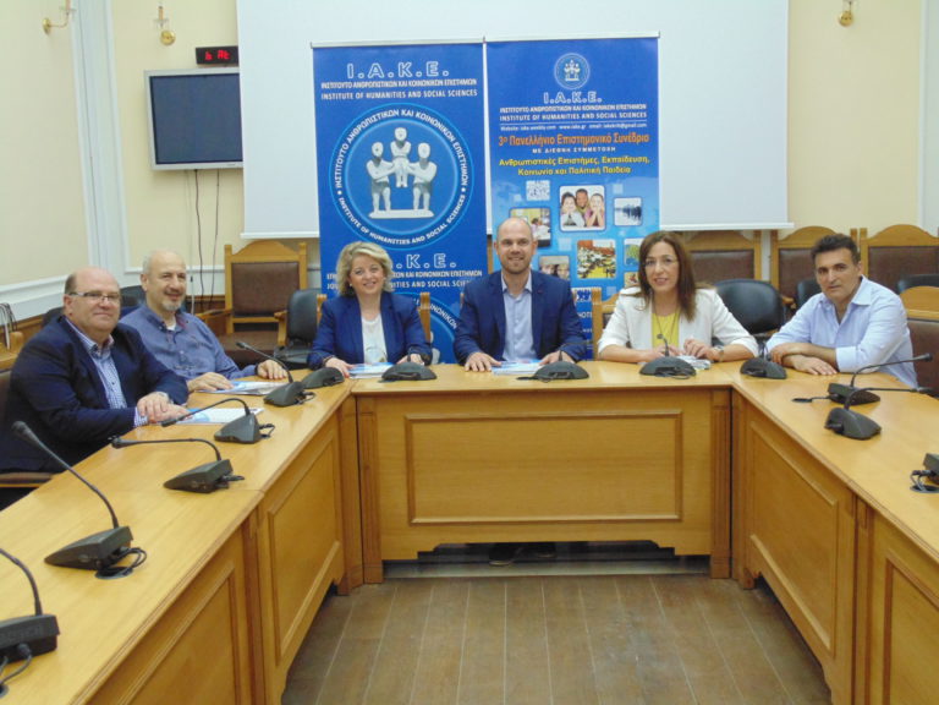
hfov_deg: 45.8
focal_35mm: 41
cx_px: 470
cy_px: 352
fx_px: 1112
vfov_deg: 35.1
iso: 400
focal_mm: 7.4
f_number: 3.6
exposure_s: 1/30
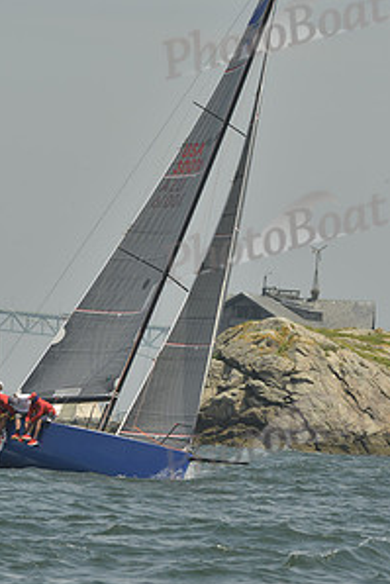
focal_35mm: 389
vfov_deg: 5.3
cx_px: 62
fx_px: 6313
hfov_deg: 3.5
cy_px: 159
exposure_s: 1/1000
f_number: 9
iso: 280
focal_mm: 200
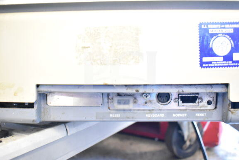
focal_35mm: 35
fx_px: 232
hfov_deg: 54.4
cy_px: 84
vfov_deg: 37.9
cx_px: 120
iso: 4500
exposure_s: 1/40
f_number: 3.8
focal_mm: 22
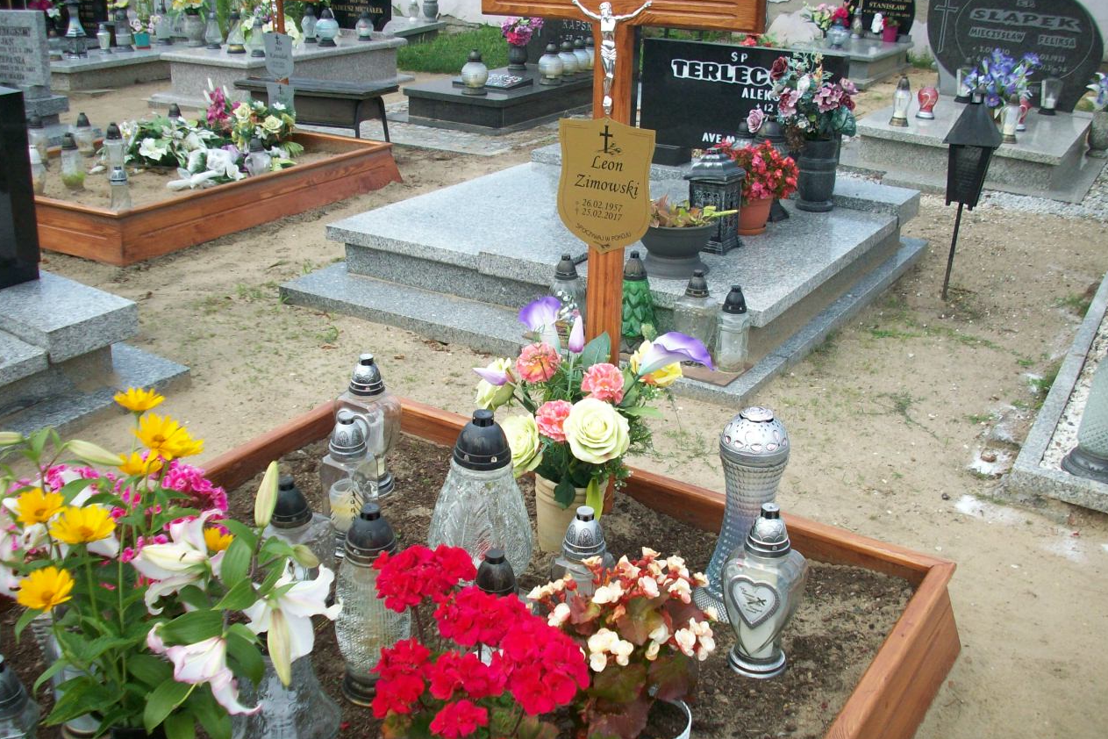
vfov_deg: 34.2
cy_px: 368
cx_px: 555
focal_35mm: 39
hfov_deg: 49.6
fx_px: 1200
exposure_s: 1/197
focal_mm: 6.2
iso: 80
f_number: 5.6
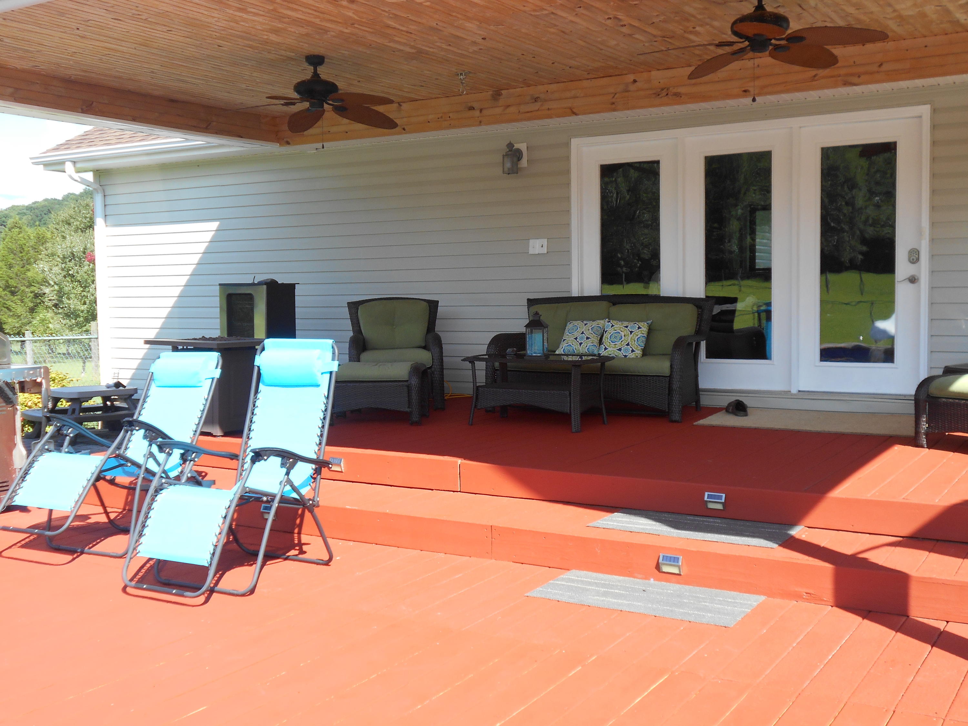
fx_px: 1091
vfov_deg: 36.8
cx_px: 484
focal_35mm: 39
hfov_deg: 47.9
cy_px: 363
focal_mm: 6.7
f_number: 3.9
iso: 80
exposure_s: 1/250
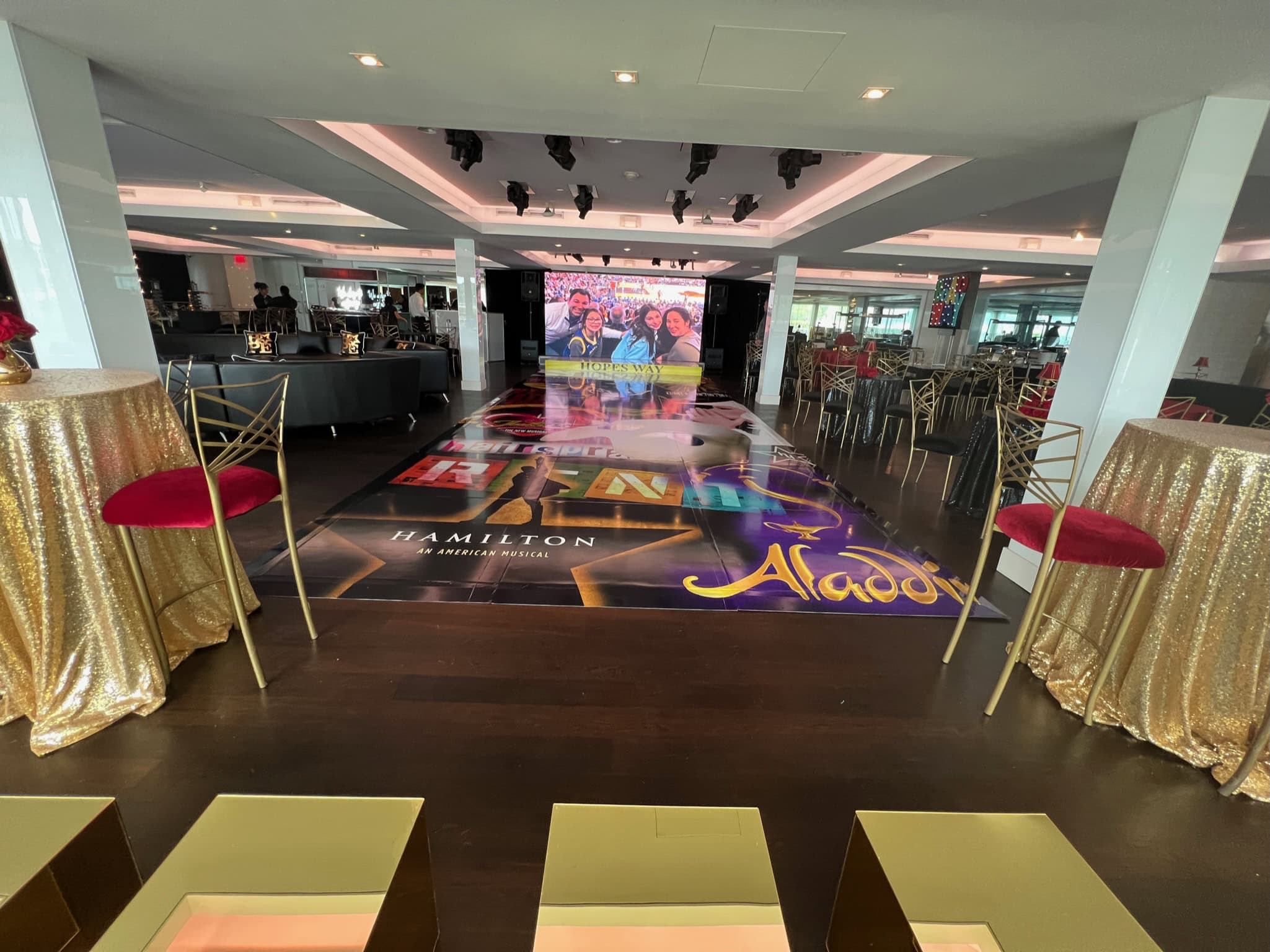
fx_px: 477
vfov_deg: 89.9
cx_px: 635
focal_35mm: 13
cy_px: 476
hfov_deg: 106.2
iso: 200
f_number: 1.8
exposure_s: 1/68
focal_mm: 1.6
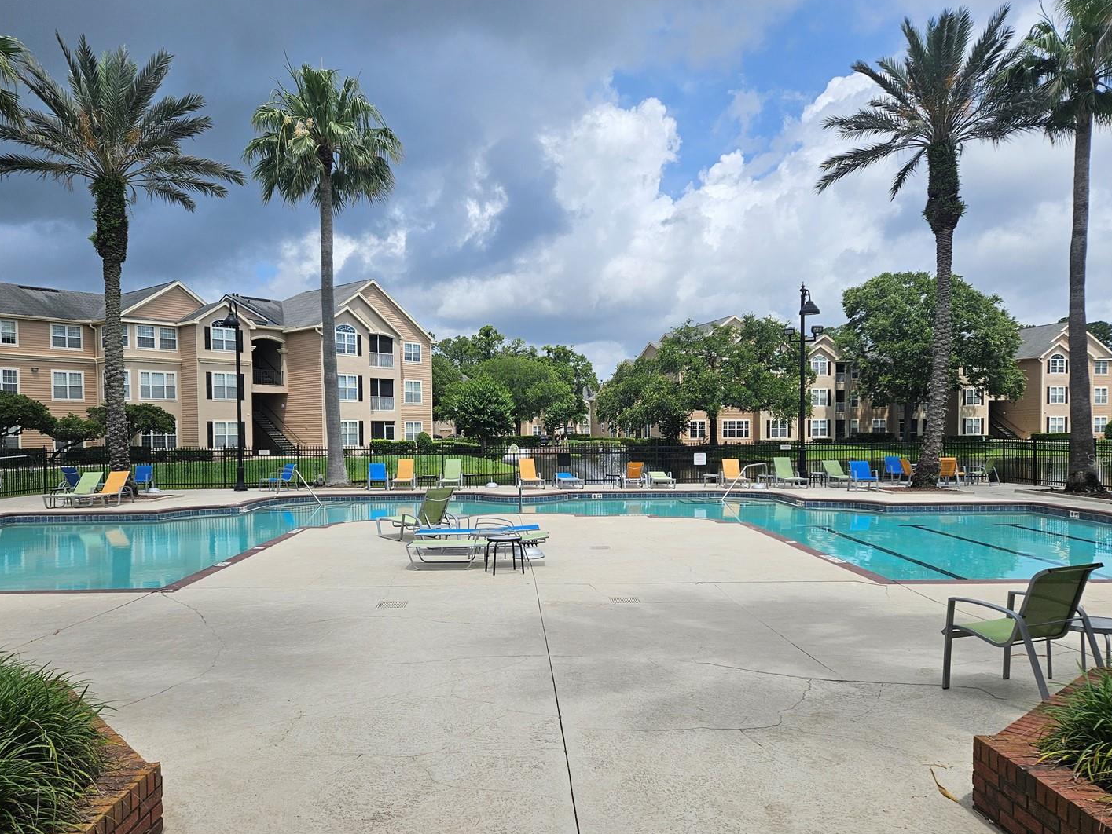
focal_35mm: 26
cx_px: 533
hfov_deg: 67.3
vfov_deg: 53.0
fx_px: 835
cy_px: 459
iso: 25
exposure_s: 1/2790
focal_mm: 5.4
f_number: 1.8
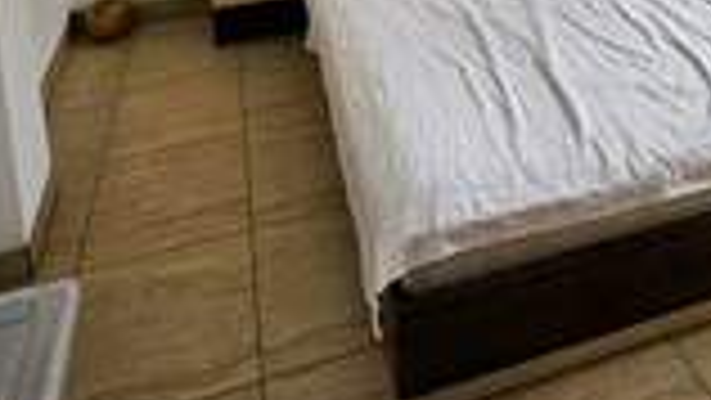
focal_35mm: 34
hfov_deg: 57.3
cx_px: 446
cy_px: -187
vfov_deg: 26.2
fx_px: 641
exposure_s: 1/100
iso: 40
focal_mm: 1.7
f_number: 2.2
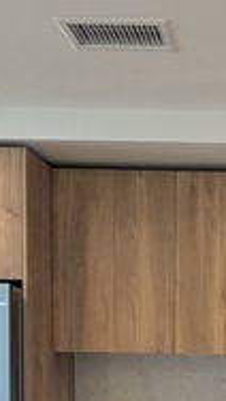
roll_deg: -0.9
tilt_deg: -0.8
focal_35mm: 54
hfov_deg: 20.5
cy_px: 370
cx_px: 286
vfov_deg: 35.9
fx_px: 574
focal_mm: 2.22
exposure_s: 1/120
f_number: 2.2
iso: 250
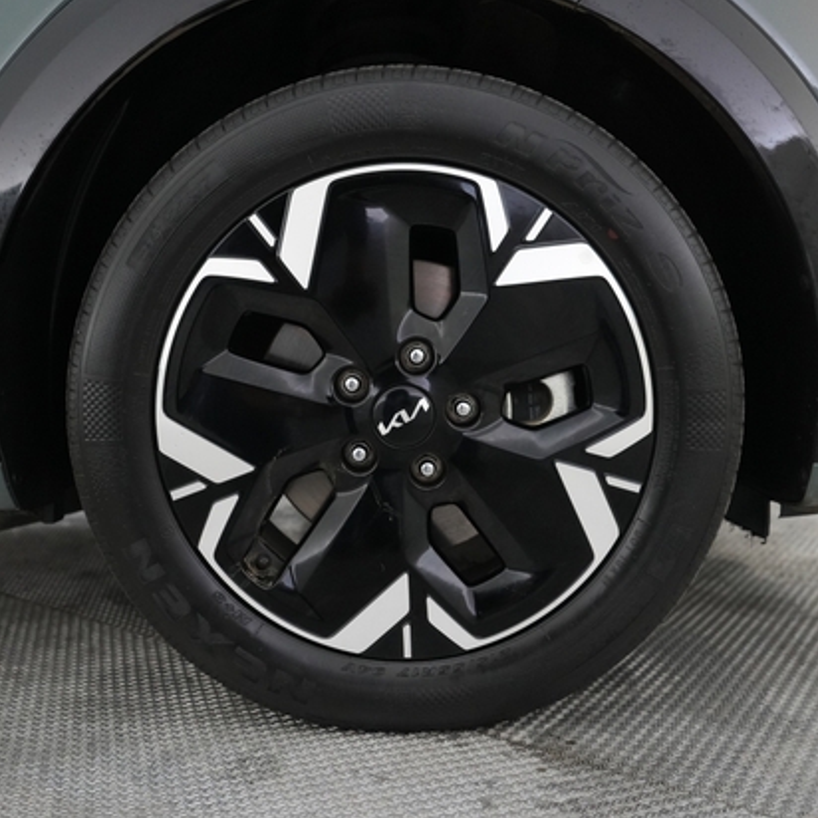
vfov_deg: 49.7
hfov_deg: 49.7
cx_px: 405
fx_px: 882
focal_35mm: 33
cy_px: 407
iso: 5000
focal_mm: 25
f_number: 2.8
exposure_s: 1/160
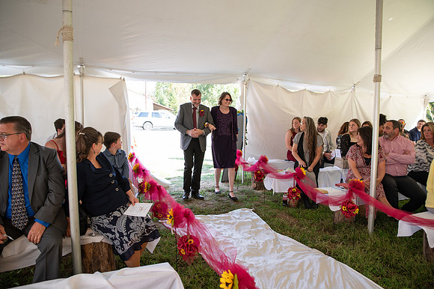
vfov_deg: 53.1
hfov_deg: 73.8
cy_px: 144
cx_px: 217
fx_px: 289
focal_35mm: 24
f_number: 3.2
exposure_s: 1/200
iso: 320
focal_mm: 24
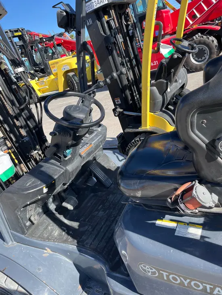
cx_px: 111
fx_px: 222
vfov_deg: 67.3
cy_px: 148
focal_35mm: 26
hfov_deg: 53.1
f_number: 1.6
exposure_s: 1/951
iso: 50
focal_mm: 5.1
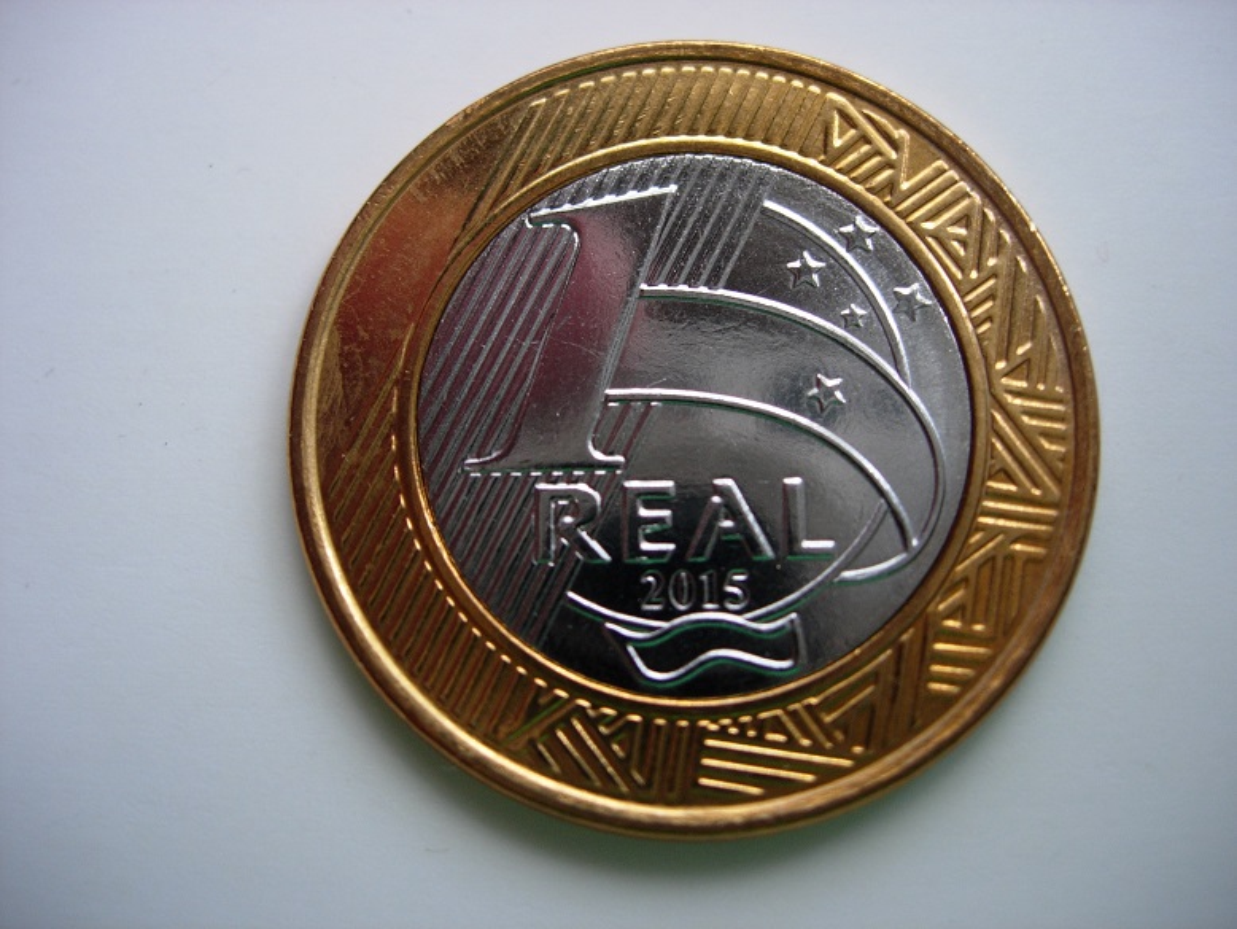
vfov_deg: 37.7
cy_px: 464
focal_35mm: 38
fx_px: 1358
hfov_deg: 49.0
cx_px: 618
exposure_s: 1/40.3
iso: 64
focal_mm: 7.8
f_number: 2.8
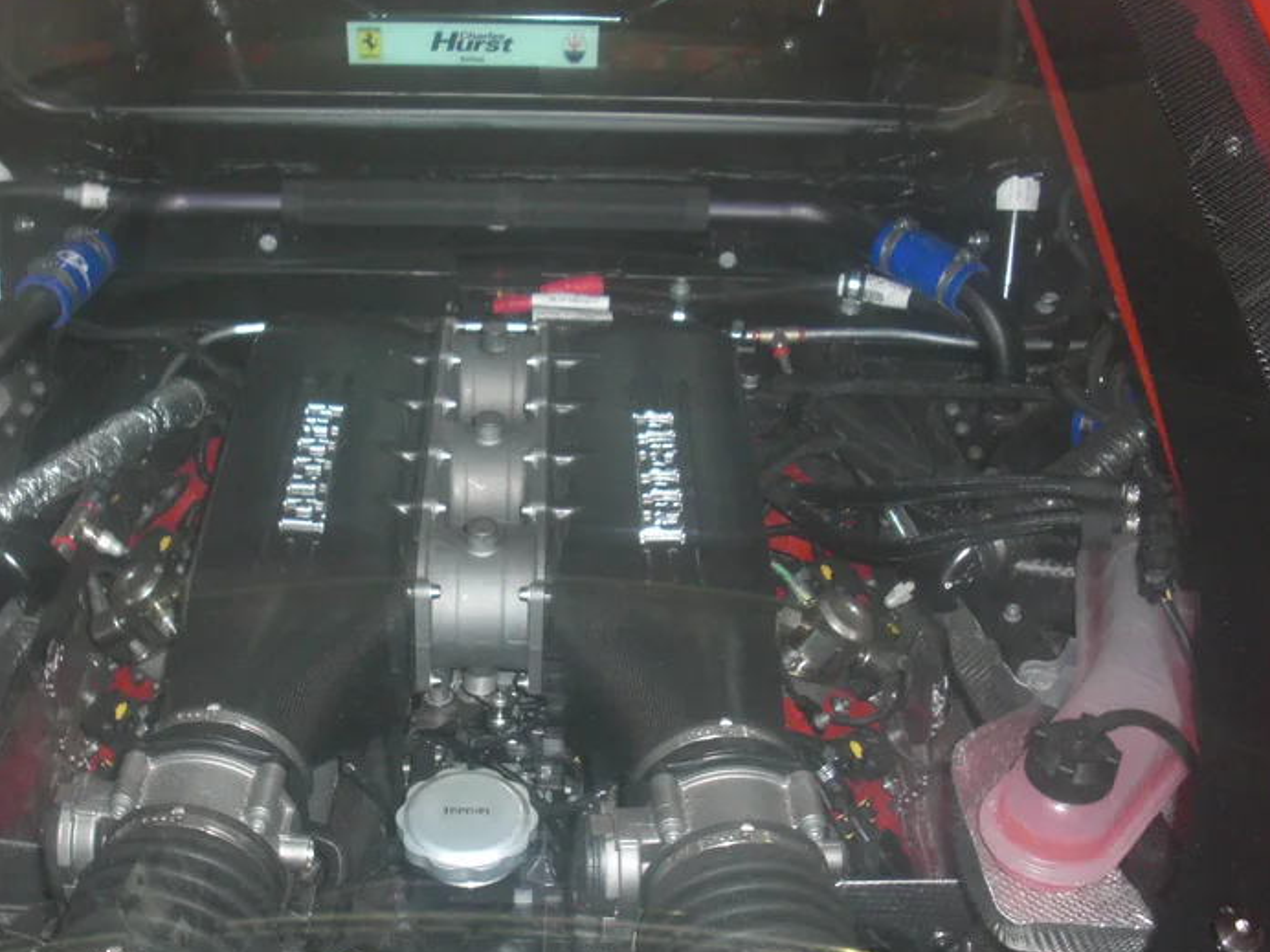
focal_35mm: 52
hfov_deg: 36.7
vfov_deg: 28.0
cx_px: 505
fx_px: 1908
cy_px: 548
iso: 200
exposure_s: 1/60
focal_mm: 6.3
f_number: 2.8
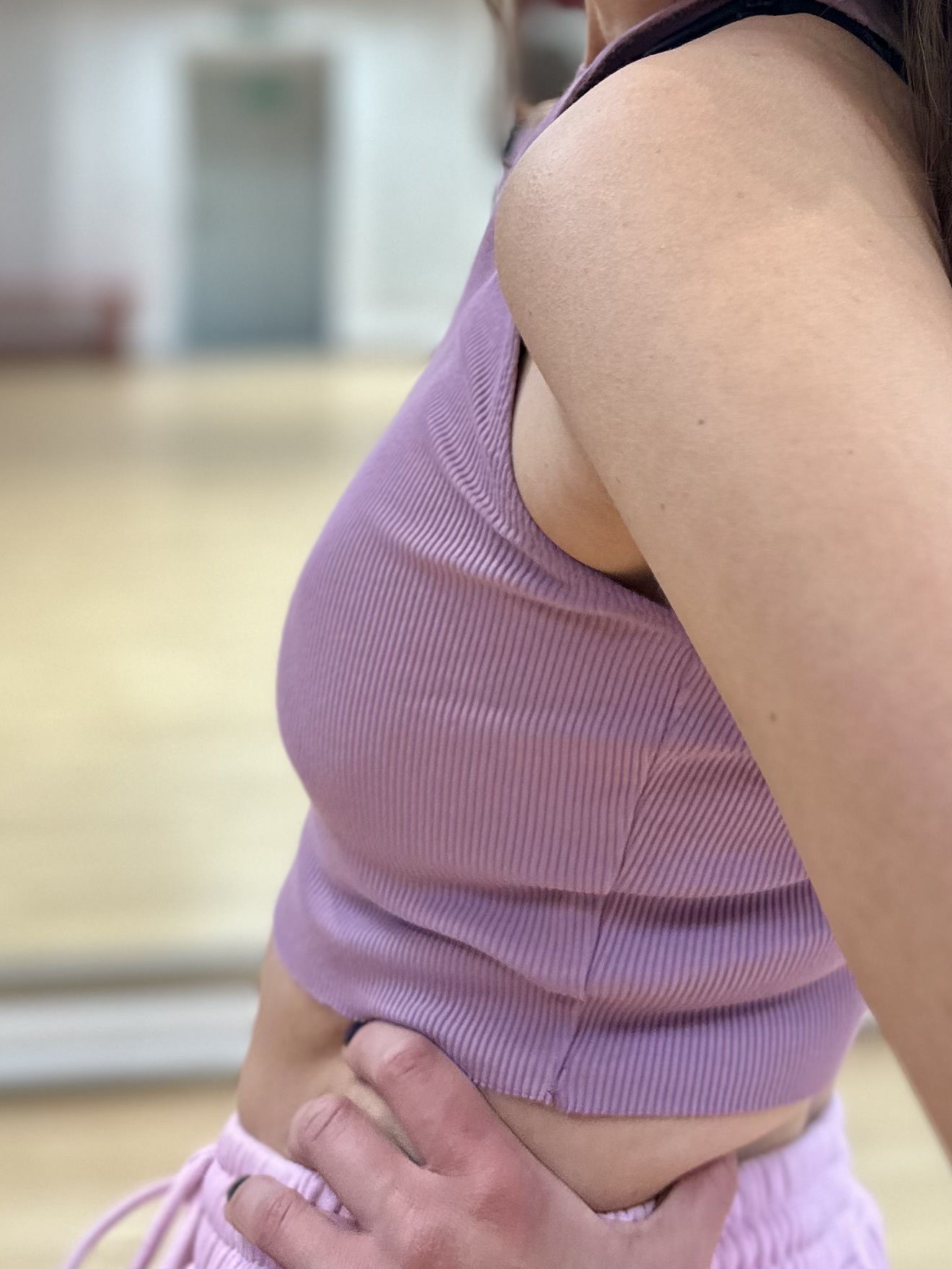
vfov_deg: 32.5
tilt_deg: +1.7
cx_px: 889
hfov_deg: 25.6
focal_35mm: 55
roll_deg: -0.9
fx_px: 2016
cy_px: 45
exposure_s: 1/100
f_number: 1.78
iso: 160
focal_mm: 6.86
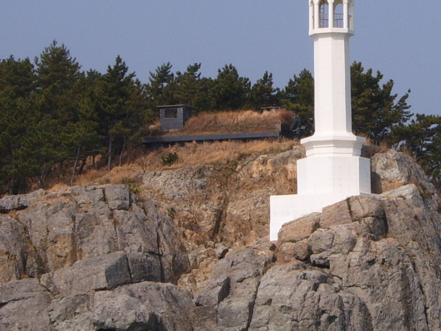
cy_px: 153
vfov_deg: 8.2
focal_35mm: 181
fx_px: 2307
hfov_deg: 10.9
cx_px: 367
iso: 63
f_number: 8.8
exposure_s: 1/250
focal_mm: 14.2
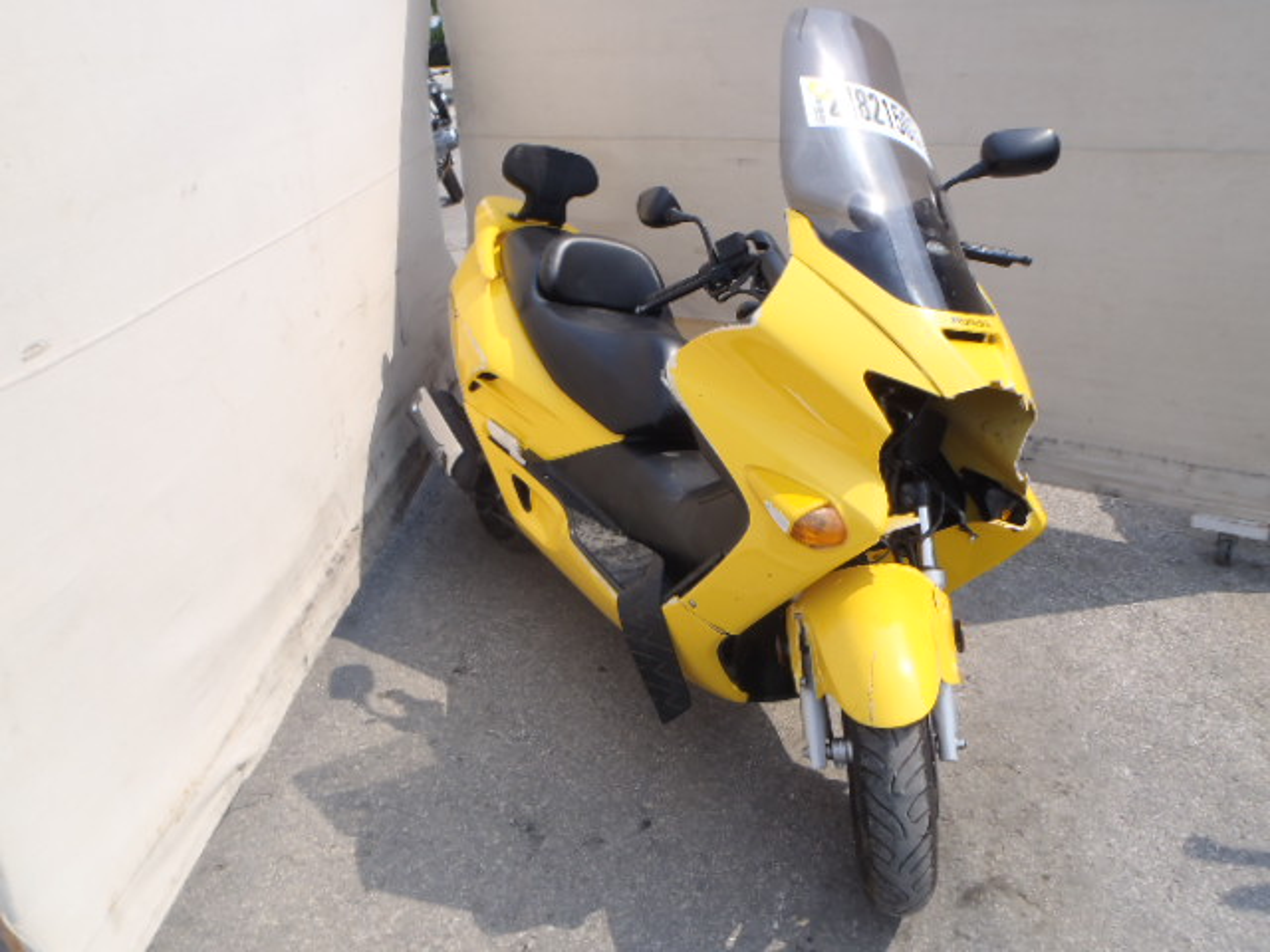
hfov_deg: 63.4
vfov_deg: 49.7
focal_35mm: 28
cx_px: 635
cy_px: 476
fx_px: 1027
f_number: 4.5
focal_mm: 5
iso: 80
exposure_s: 1/500
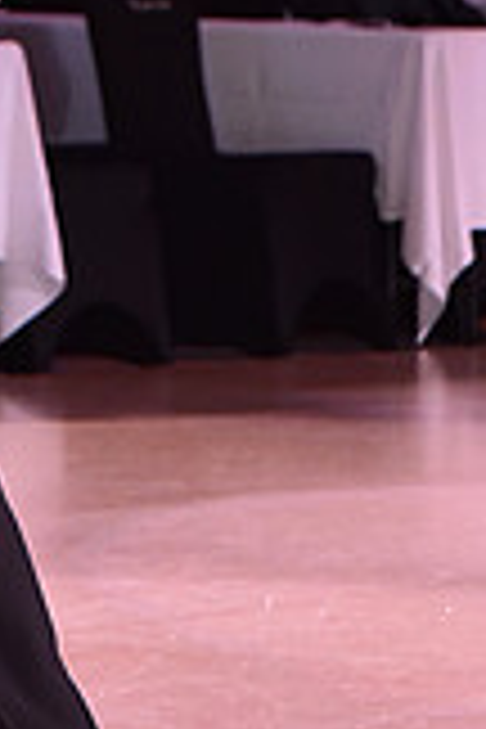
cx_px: -142
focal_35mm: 590
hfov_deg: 2.3
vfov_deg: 3.5
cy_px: -410
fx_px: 11947
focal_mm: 165
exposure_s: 1/320
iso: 2500
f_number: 5
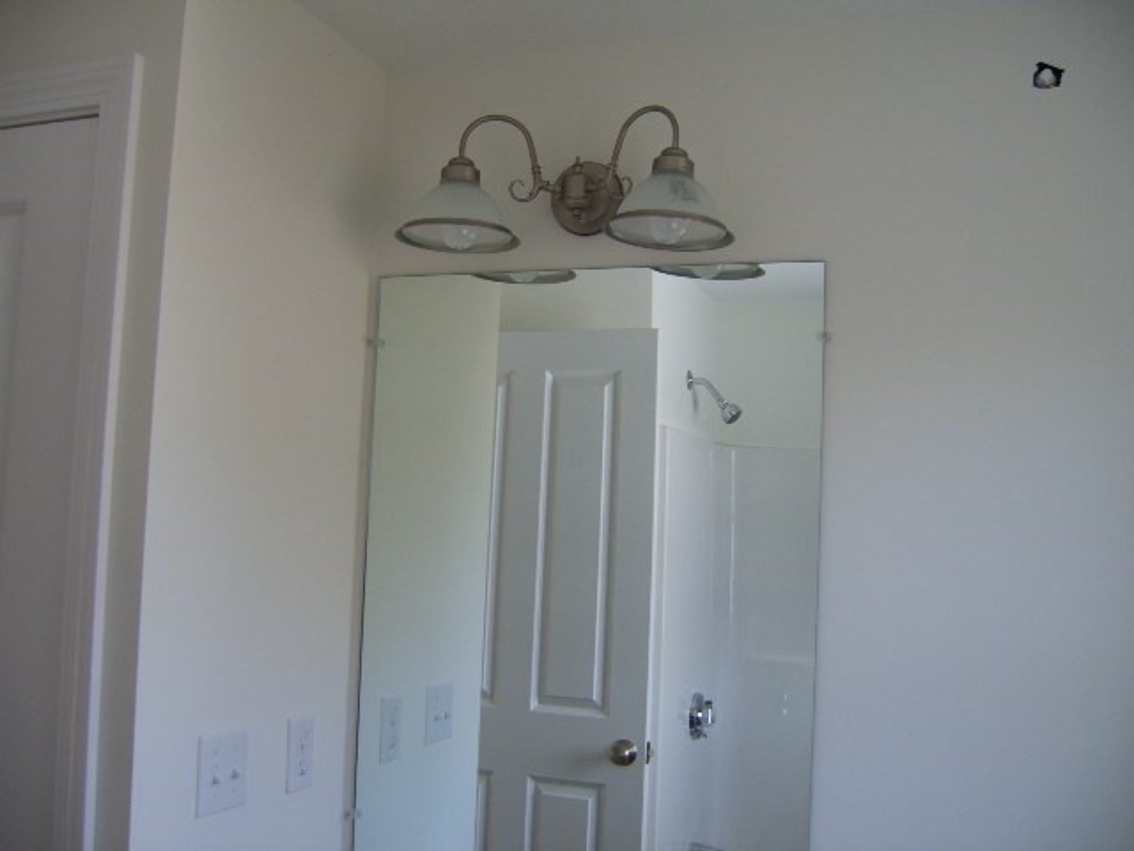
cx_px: 567
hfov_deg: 49.0
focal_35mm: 38
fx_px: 1245
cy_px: 426
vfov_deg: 37.7
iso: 50
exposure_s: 1/60
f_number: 2.8
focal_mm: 7.8
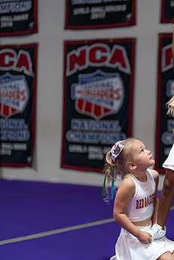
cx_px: 195
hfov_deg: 15.6
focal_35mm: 85
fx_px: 615
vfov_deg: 23.9
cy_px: 134
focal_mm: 50
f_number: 1.2
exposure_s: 1/320
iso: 640
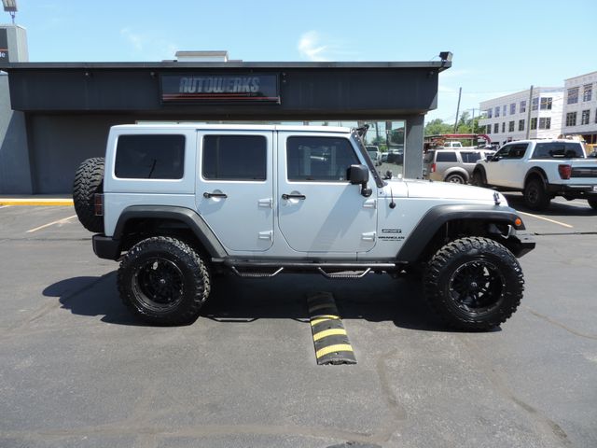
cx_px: 298
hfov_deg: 71.6
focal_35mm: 24
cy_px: 224
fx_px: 414
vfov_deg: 56.8
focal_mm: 4.3
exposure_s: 1/640
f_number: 3
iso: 80
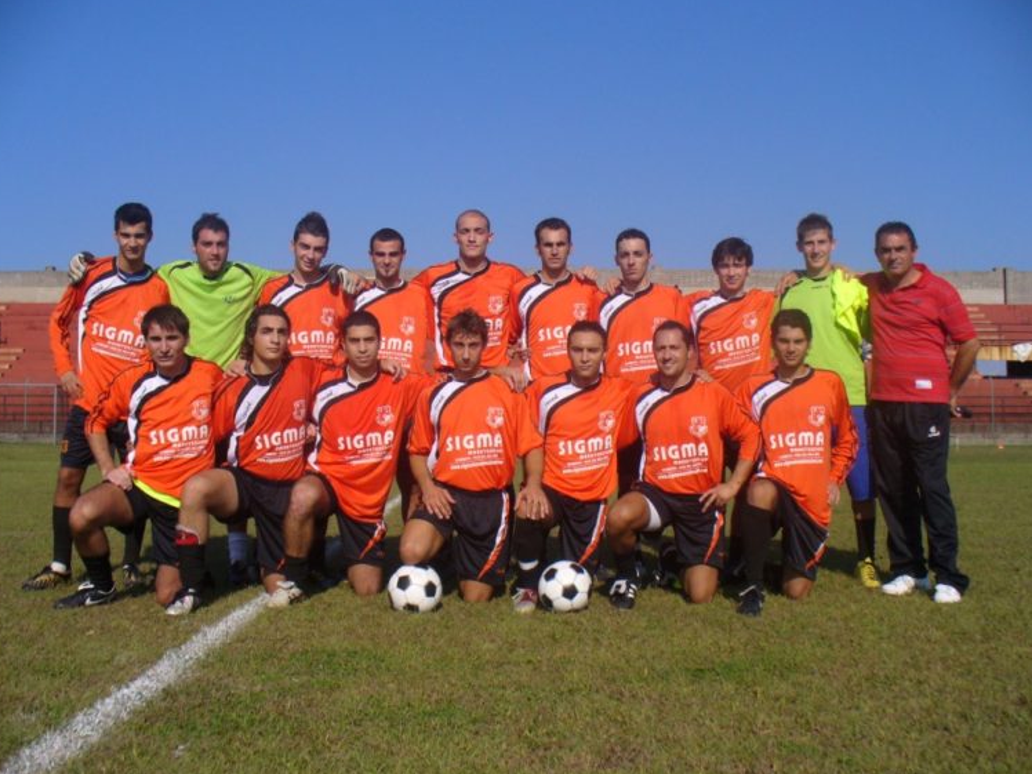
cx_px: 509
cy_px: 382
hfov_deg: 49.0
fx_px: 1133
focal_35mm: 38
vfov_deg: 37.7
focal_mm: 6.1
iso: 80
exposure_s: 1/640
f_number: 5.6
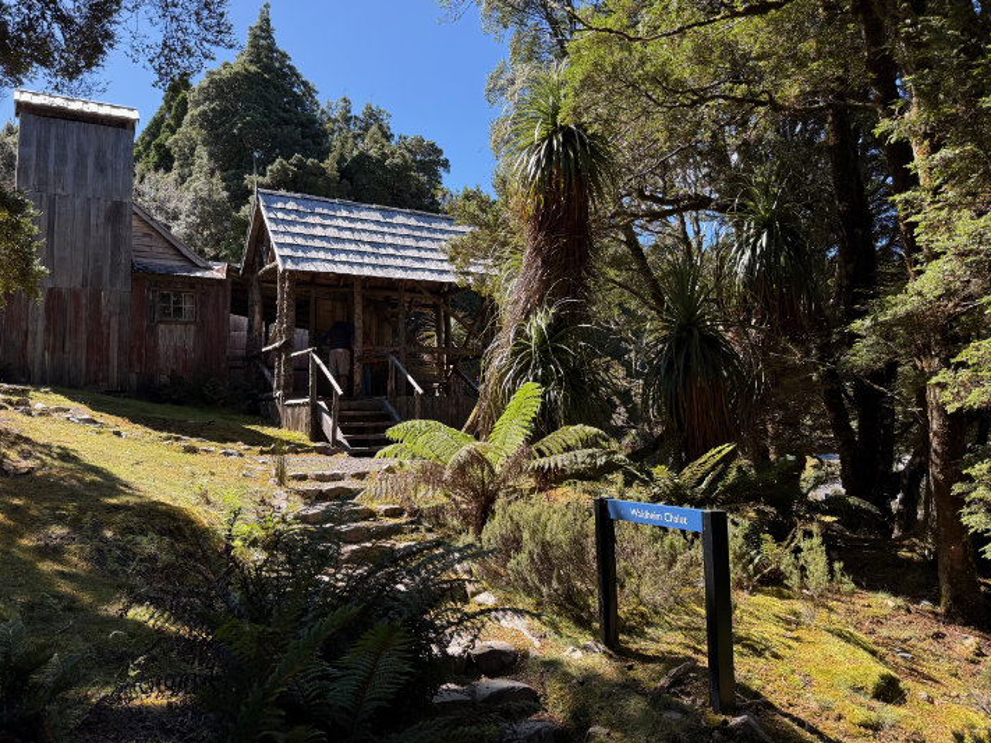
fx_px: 773
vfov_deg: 51.3
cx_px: 461
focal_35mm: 27
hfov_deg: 65.3
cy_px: 344
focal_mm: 6.8
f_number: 1.8
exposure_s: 1/1271
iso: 100
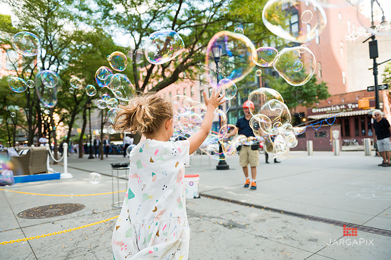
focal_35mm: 24
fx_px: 261
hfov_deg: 73.8
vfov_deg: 53.1
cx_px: 196
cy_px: 130
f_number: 3.2
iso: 800
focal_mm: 24
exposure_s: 1/1250
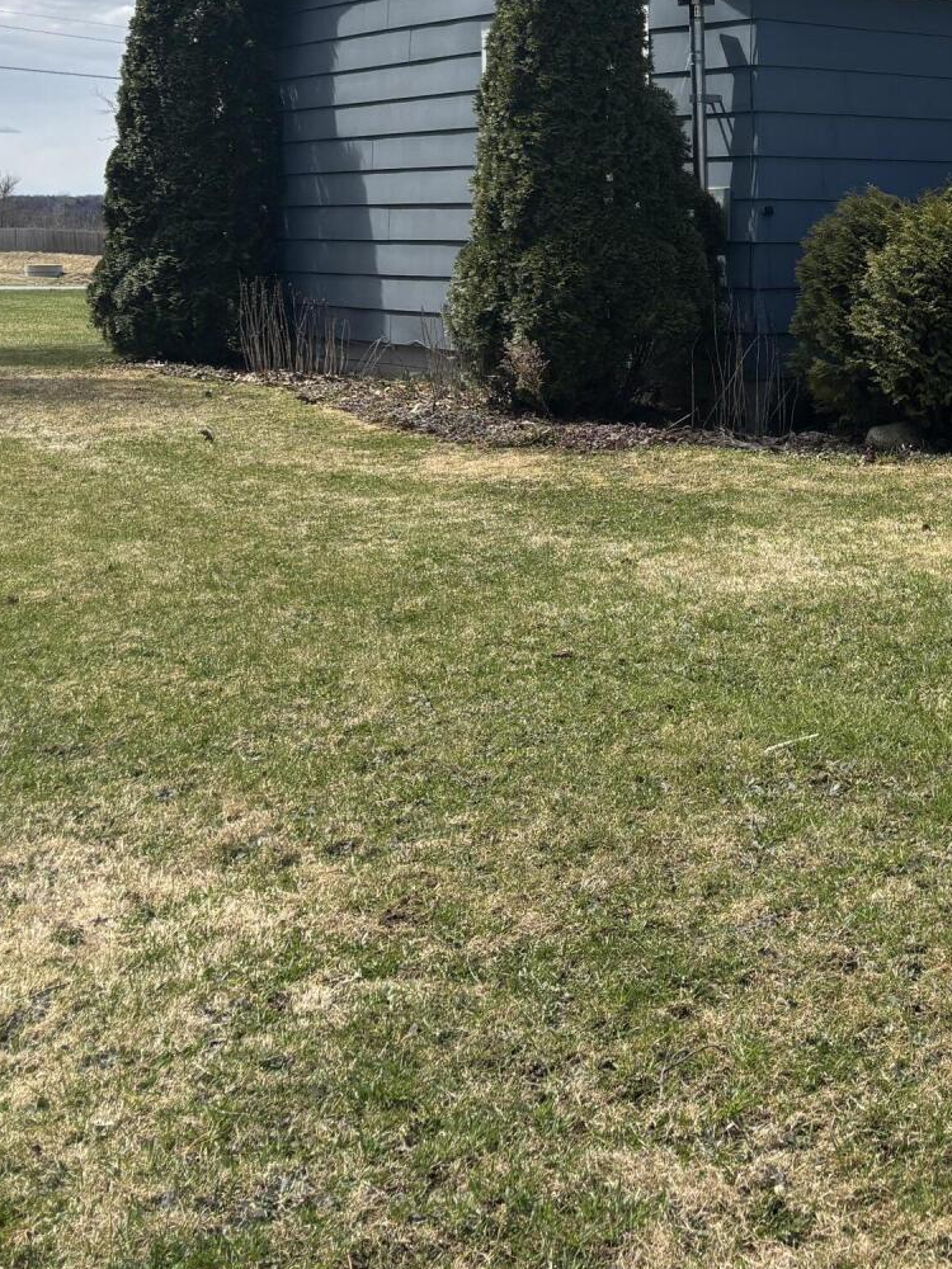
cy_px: 247
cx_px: 935
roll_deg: -1.0
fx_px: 1907
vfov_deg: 35.6
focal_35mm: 52
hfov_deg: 26.6
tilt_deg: -1.9
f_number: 1.6
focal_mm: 5.96
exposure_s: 1/5076
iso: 50
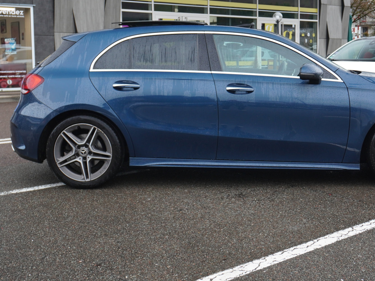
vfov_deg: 28.0
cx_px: 227
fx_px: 563
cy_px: 110
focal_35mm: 52
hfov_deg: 36.7
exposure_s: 1/30
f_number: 5
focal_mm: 24
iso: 320
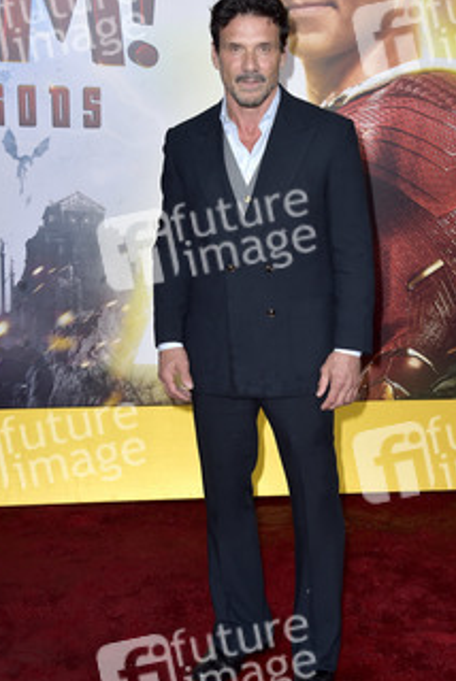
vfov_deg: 33.4
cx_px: 270
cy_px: 347
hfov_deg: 22.6
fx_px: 1137
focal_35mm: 60
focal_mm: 48
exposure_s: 1/250
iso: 400
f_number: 6.3
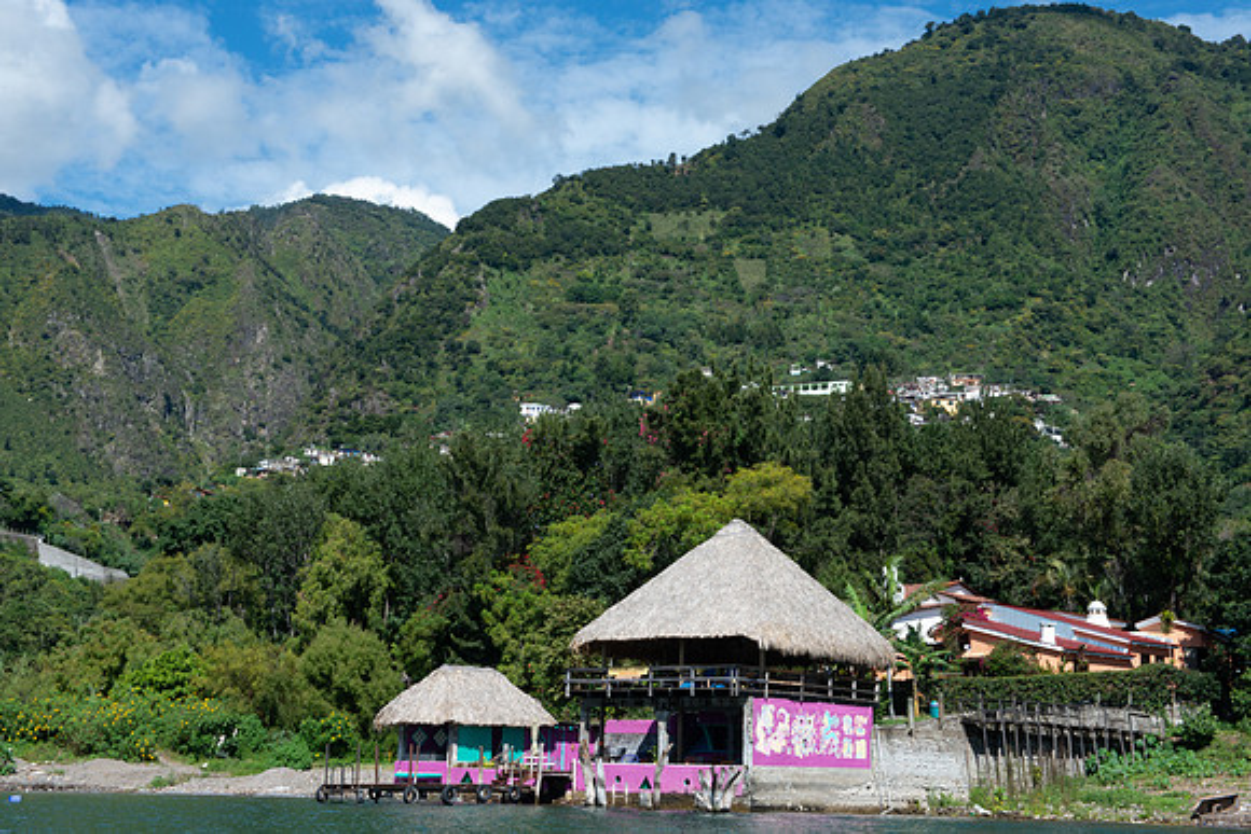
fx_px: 1912
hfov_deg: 36.2
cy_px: 417
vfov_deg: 24.6
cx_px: 626
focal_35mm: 55
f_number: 22
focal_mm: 55
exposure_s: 1/80
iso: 640
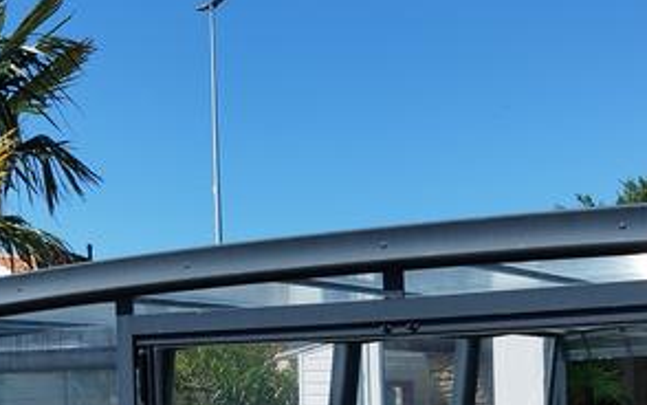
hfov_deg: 28.5
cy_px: 431
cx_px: 387
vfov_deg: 17.6
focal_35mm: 72
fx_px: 1270
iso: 50
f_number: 1.89
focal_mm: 5.95
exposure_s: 1/1190
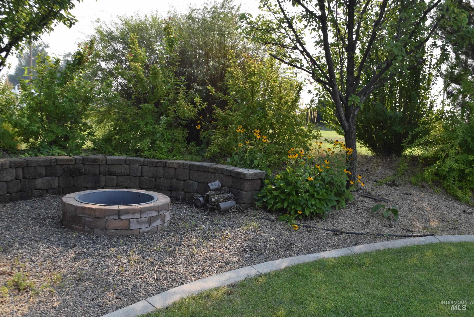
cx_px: 235
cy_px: 157
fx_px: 488
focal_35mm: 37
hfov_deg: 51.8
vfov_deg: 36.0
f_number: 8
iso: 200
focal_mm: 24
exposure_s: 1/250
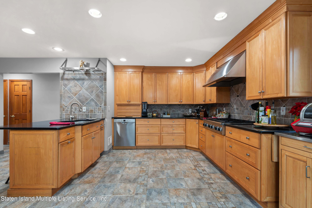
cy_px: 104
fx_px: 139
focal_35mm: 16
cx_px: 156
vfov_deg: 73.7
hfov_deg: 96.7
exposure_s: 1/1.67
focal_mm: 16
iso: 250
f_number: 9
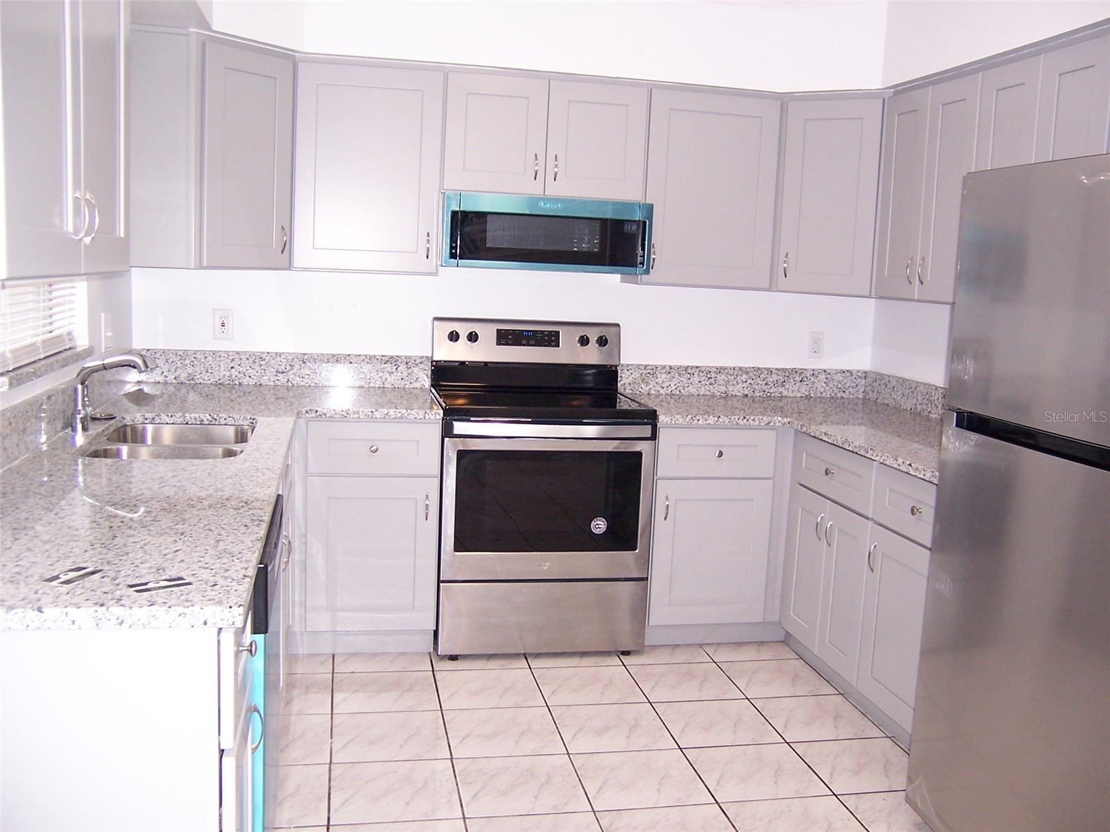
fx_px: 1058
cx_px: 555
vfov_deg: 42.9
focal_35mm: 33
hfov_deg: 55.4
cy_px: 416
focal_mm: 5.5
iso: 140
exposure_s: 1/60
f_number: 2.8
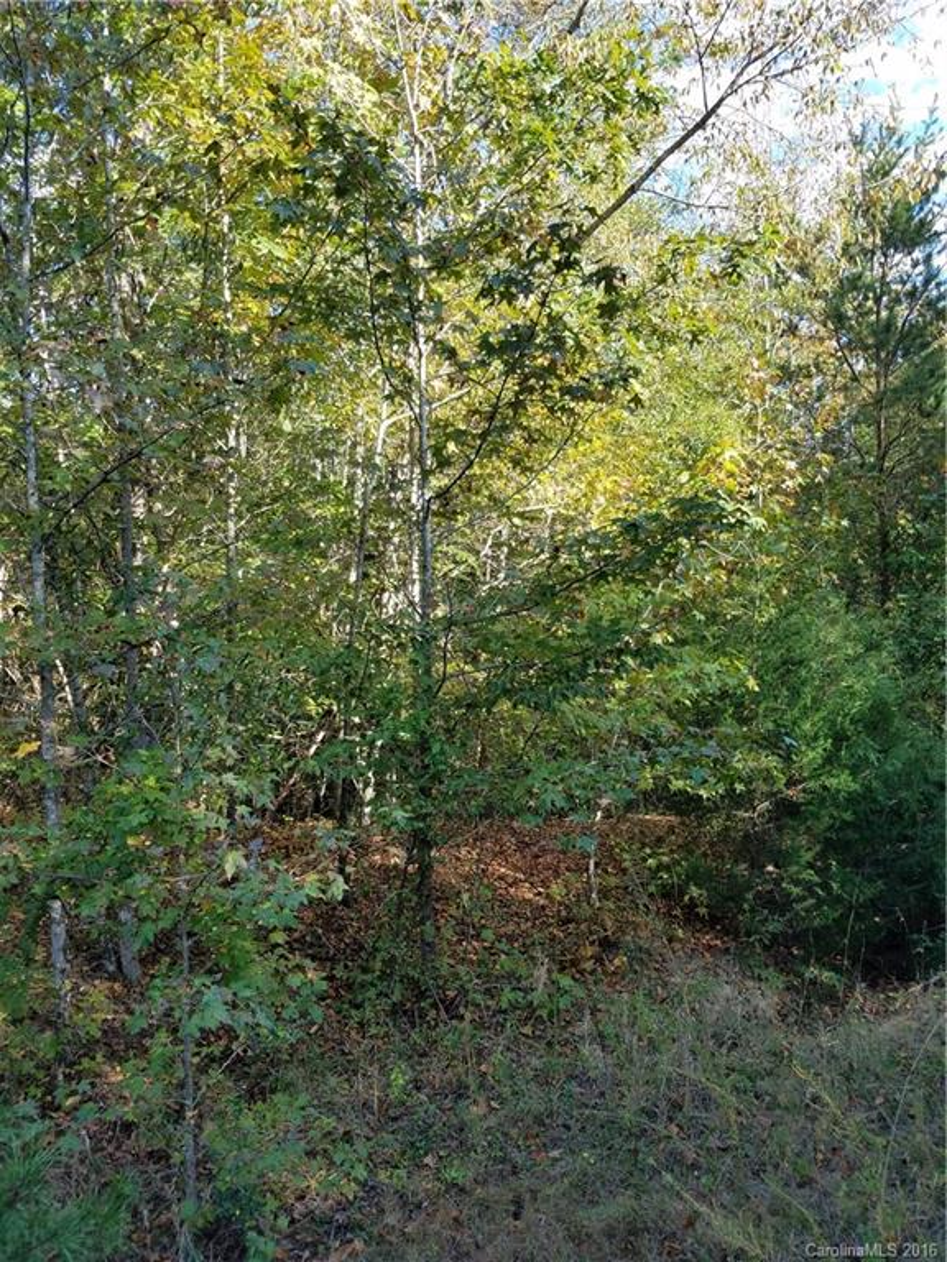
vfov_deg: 67.3
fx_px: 948
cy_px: 631
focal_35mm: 26
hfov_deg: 53.1
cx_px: 474
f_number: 1.7
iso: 50
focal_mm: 4.2
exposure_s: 1/509
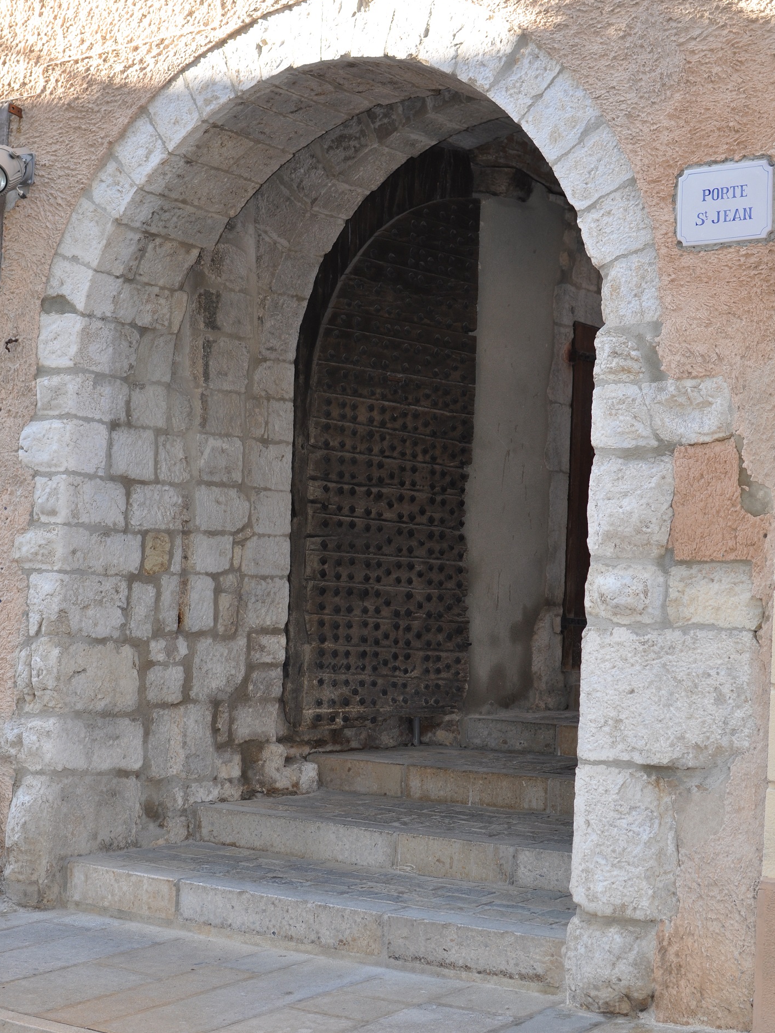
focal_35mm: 58
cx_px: 391
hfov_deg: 25.4
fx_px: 1717
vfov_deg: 33.5
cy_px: 514
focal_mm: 35
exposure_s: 1/200
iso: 200
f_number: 3.5
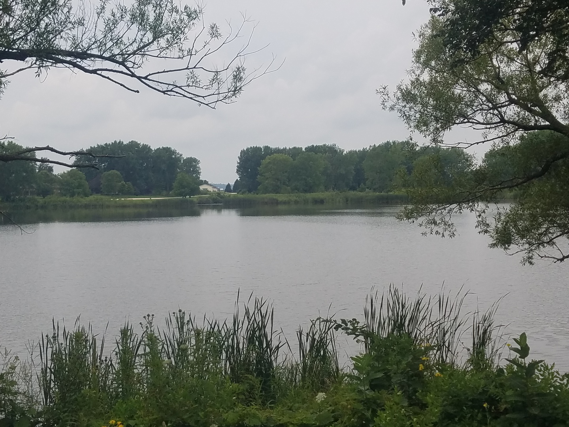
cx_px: 284
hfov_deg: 67.3
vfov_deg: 53.1
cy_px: 214
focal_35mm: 26
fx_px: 427
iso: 50
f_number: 1.7
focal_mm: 4.2
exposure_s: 1/2344
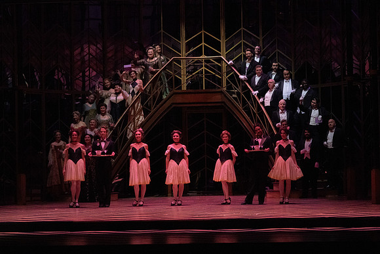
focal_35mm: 108
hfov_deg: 18.9
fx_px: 1140
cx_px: 190
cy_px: 127
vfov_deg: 12.7
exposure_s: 1/400
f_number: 14
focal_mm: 108
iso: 12800
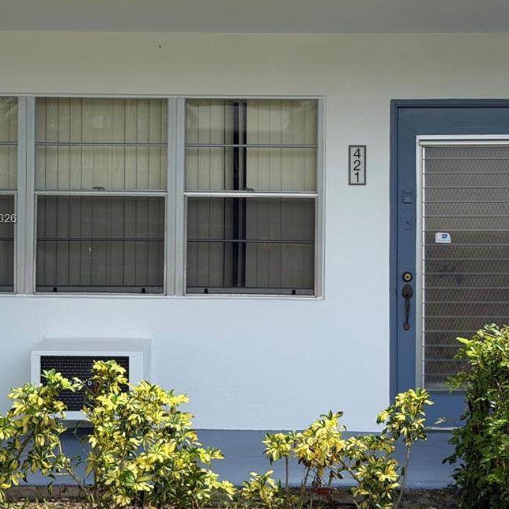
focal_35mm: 79
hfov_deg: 21.9
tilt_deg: +0.2
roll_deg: -0.2
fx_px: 1314
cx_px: 226
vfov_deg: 21.9
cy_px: 220
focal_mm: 6.76
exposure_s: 1/2494
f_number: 1.78
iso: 64
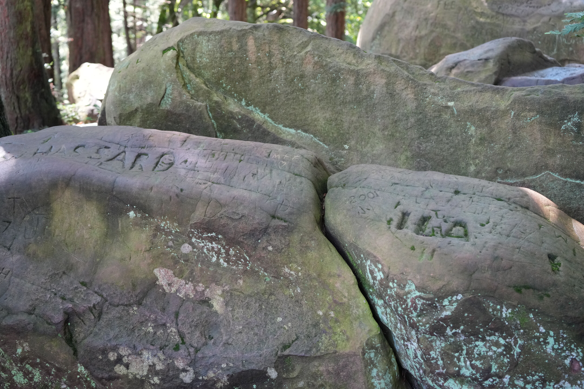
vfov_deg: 27.0
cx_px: 292
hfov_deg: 39.6
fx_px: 811
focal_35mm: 50
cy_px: 194
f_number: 4.5
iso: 3200
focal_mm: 50
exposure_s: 1/80
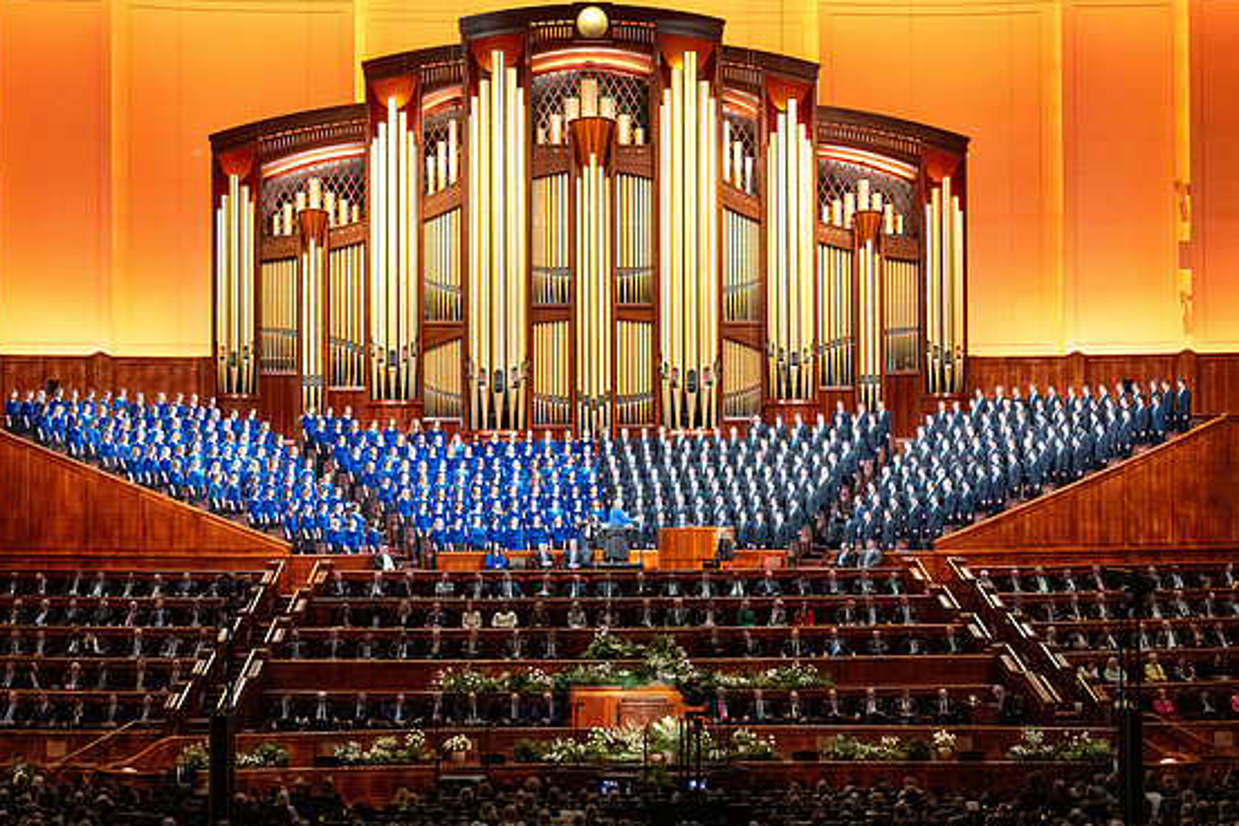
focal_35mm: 76
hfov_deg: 26.6
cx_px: 597
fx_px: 2615
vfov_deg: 17.9
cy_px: 402
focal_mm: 70
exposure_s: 1/100
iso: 5000
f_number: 8
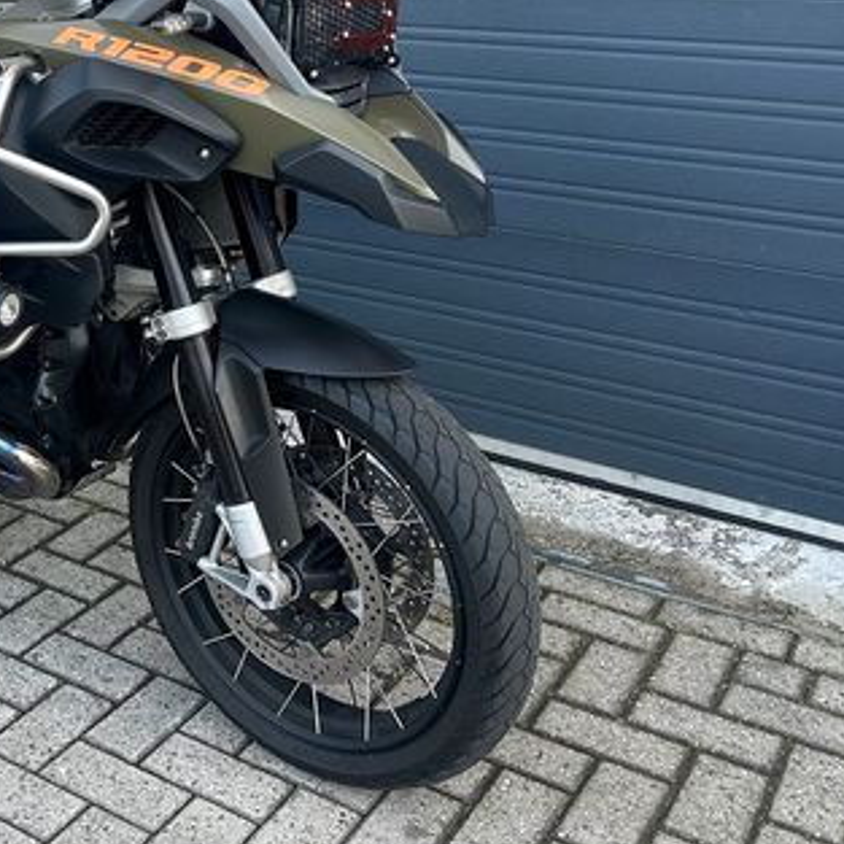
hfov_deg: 33.7
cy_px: 237
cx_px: 49
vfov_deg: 35.4
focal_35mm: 47
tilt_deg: -12.9
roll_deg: +0.8
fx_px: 1296
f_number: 1.5
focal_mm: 5.7
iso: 32
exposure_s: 1/150
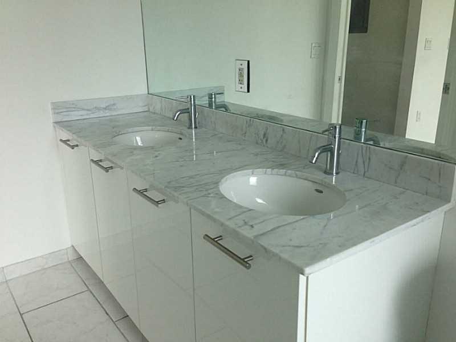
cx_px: 228
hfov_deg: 55.4
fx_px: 435
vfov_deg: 42.9
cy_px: 171
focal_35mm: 33
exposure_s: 1/120
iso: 80
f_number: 2.4
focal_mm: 4.12
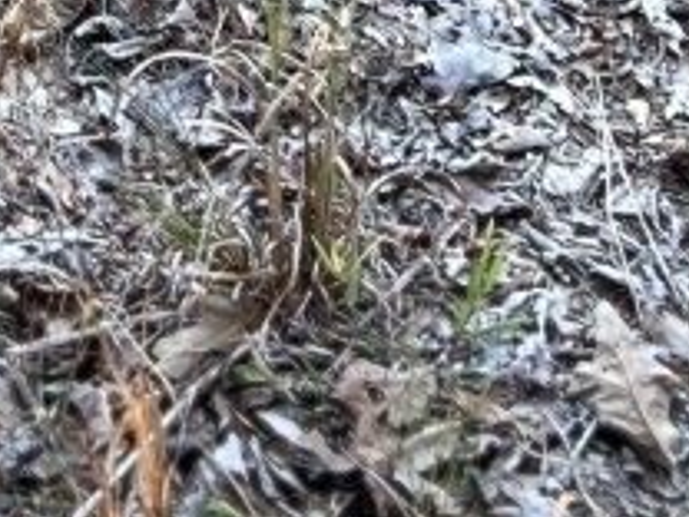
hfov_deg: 11.4
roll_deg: +2.2
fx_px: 3324
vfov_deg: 7.6
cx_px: -293
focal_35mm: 167
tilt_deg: -17.6
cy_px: -1123
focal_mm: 5.7
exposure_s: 1/121
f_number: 1.5
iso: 80
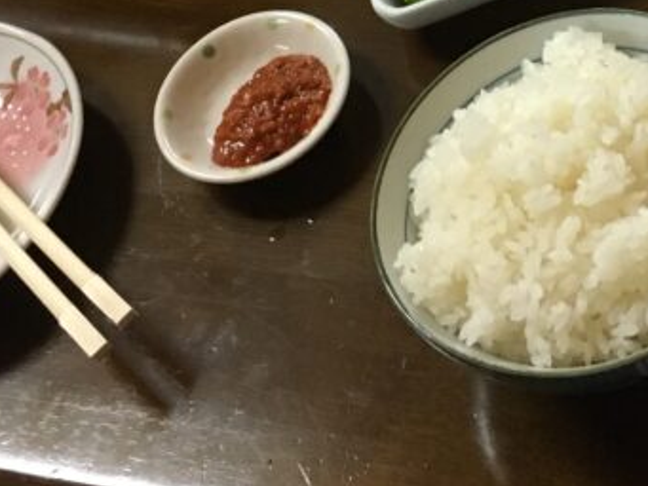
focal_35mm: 87
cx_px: 618
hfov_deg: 21.8
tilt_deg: -44.7
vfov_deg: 16.0
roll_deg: +16.1
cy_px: -178
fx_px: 1629
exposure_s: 1/30
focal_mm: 4.15
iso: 200
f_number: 2.2
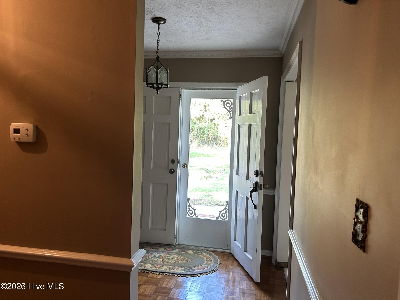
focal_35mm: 26
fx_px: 300
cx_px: 200
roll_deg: -1.7
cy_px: 150
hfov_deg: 67.3
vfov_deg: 53.1
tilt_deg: -1.4
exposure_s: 1/60
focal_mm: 5.7
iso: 160
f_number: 1.5
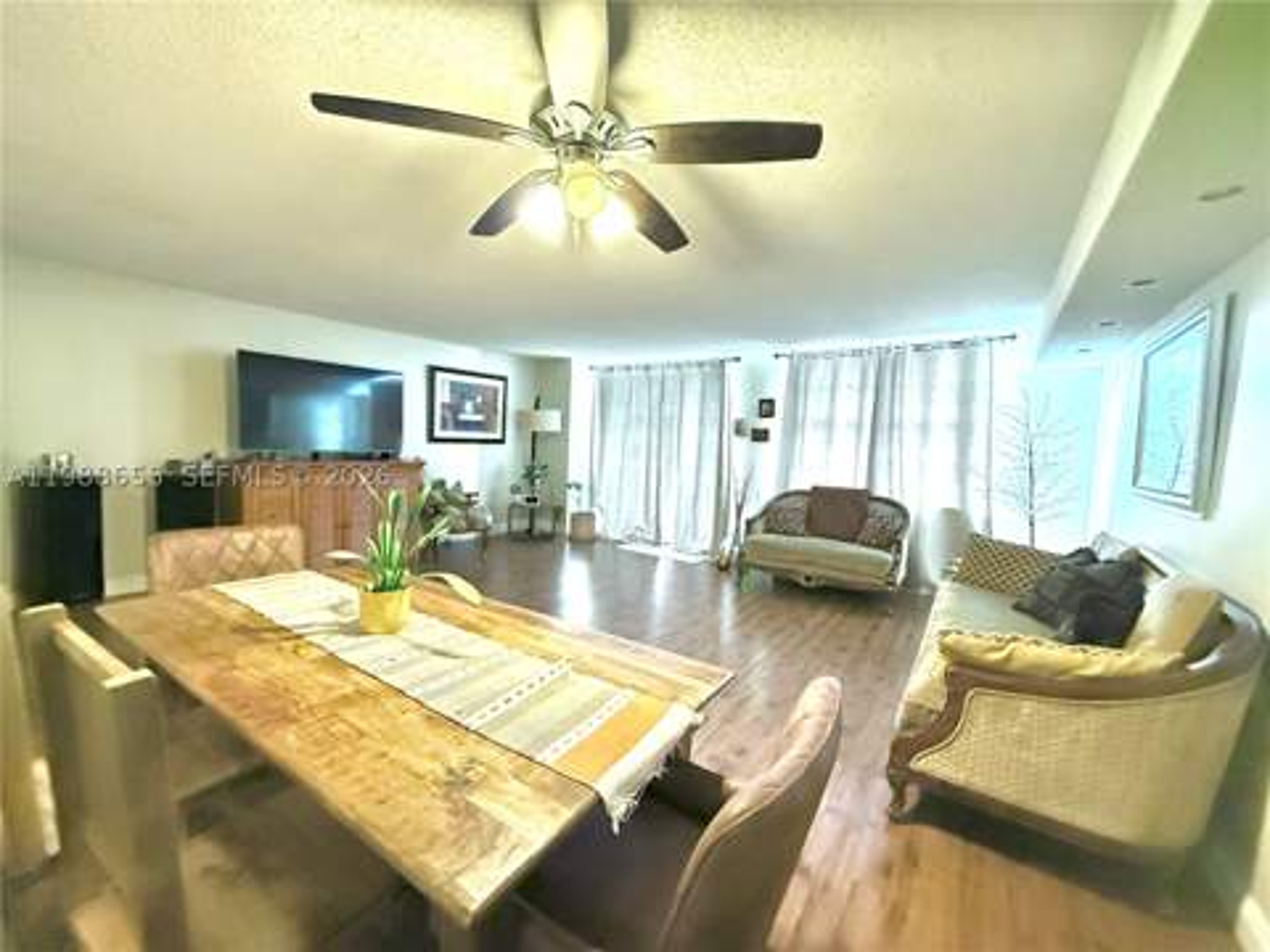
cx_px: 635
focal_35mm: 14
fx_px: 514
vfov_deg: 85.7
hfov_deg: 102.1
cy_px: 476
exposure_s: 1/60
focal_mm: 2.22
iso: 1250
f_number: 2.2
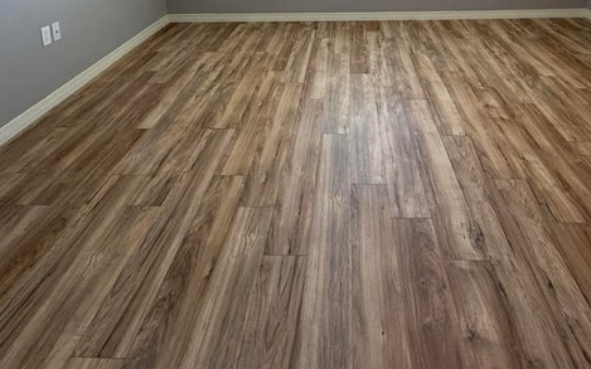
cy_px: -3
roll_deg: +1.4
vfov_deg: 40.2
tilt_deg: -13.4
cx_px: 331
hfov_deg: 68.2
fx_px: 435
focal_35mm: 27
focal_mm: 2.22
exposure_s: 1/120
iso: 400
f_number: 2.2
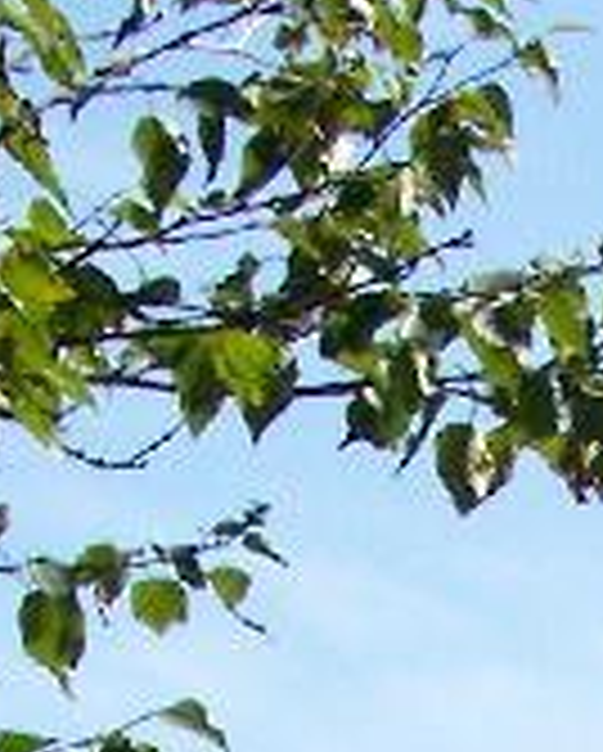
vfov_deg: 8.1
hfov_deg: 6.7
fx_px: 5055
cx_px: 1022
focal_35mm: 227
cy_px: 1518
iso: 400
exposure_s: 1/1600
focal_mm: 6.3
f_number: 5.6
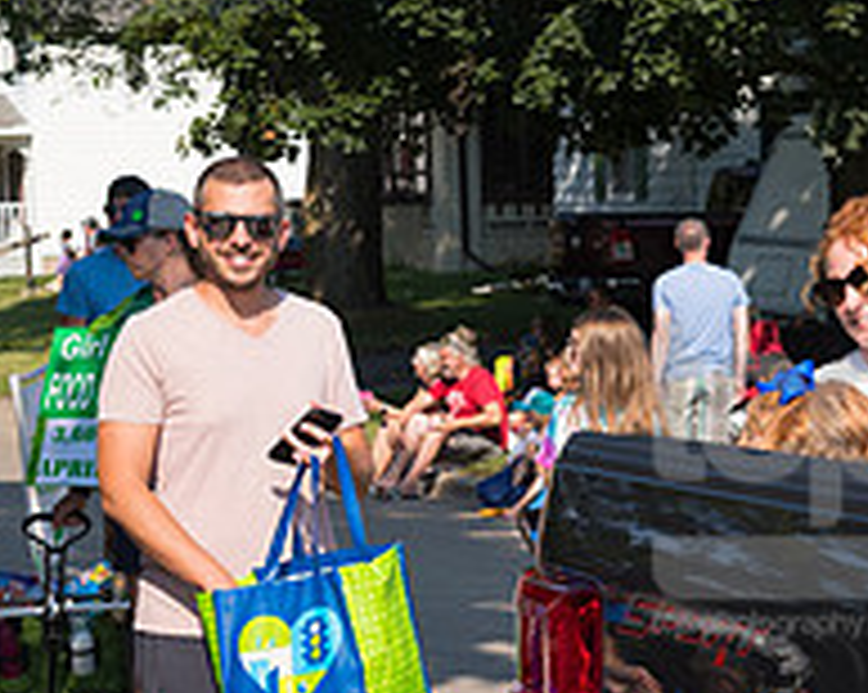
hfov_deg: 13.5
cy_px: 479
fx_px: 3619
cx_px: 792
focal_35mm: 141
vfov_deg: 10.9
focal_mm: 50
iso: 320
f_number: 6.3
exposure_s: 1/800
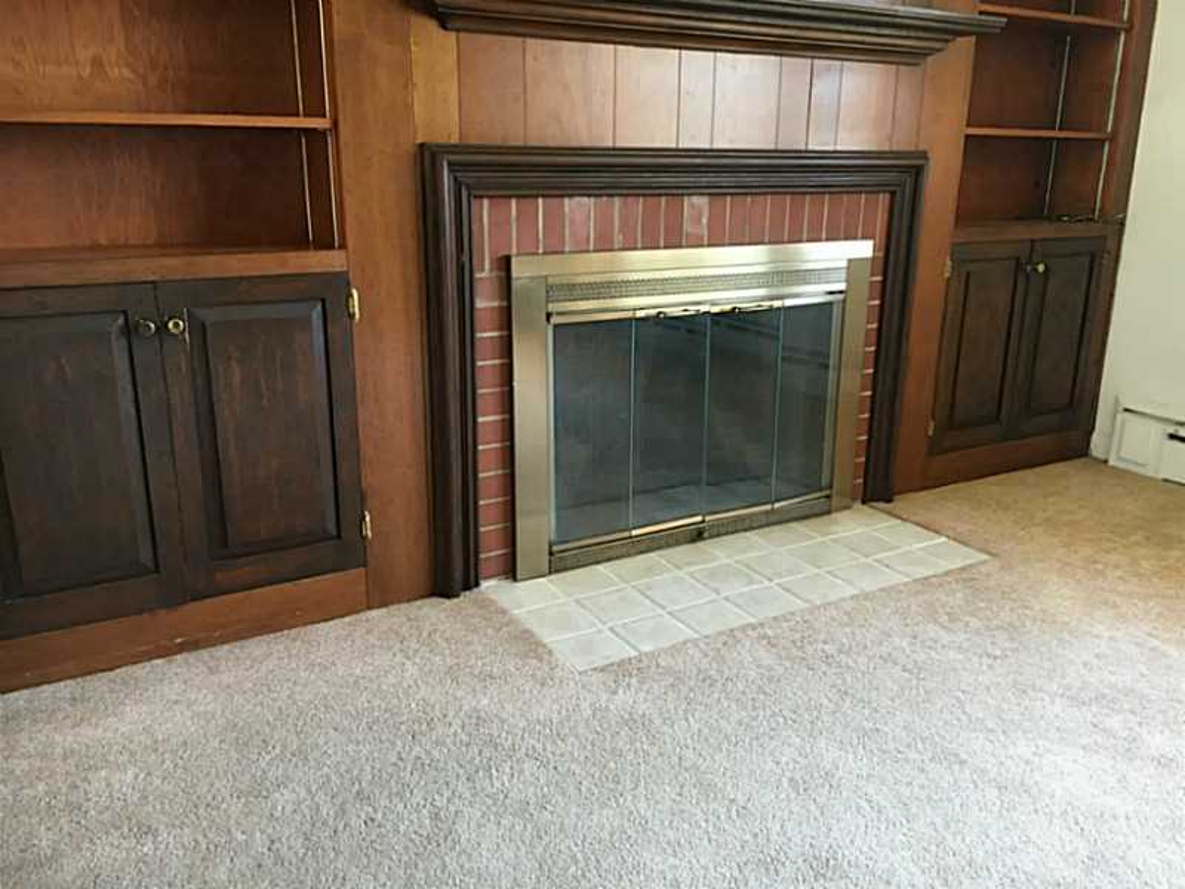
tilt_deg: -15.6
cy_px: 444
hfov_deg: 61.7
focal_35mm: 29
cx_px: 592
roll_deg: -1.1
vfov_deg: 48.2
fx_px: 993
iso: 100
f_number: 2.2
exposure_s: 1/30
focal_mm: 4.15
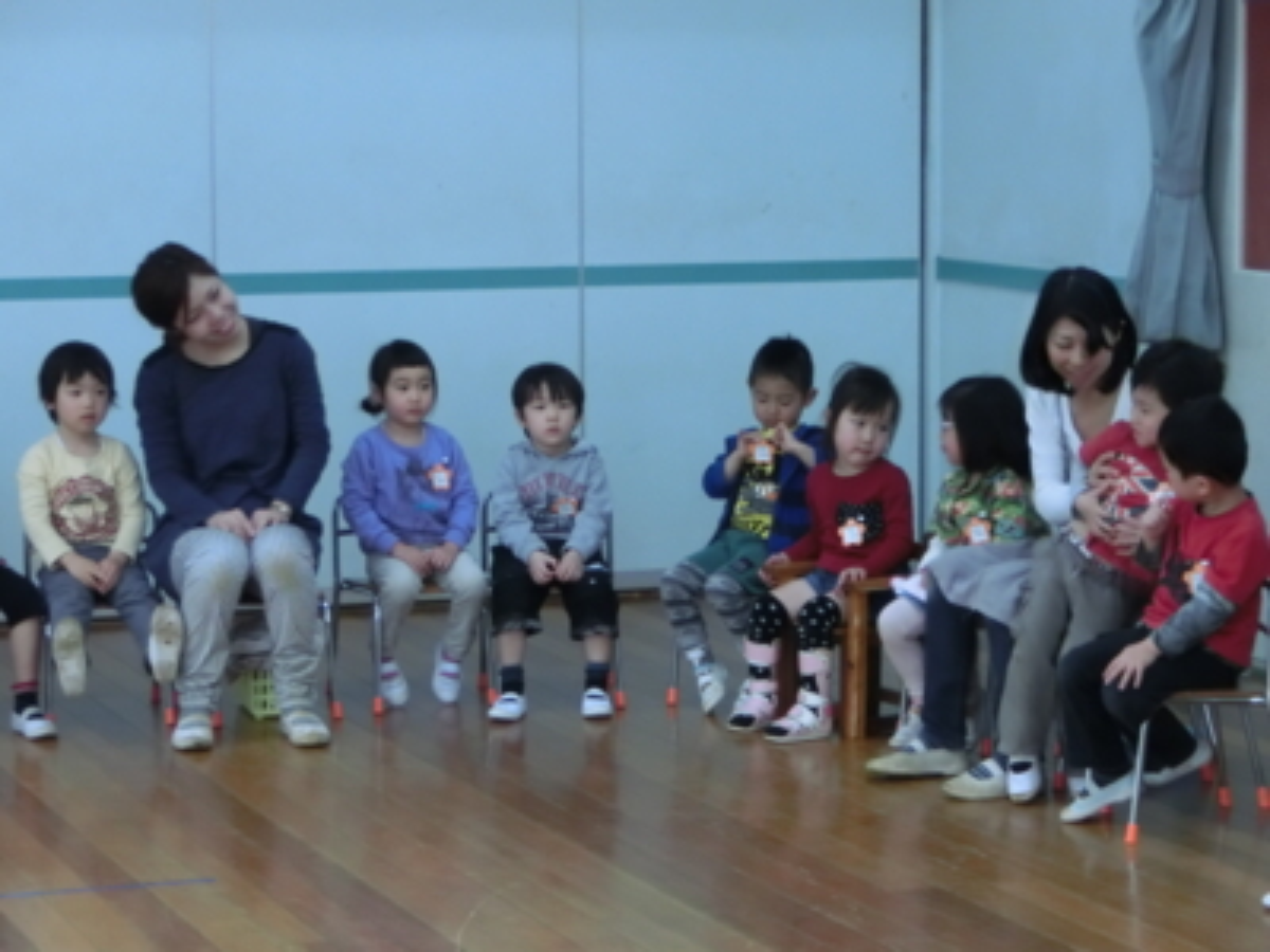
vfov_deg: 14.9
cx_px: 635
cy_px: 476
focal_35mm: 99
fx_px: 3632
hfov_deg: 19.8
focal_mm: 17.45
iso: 1250
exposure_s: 1/125
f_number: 5.2
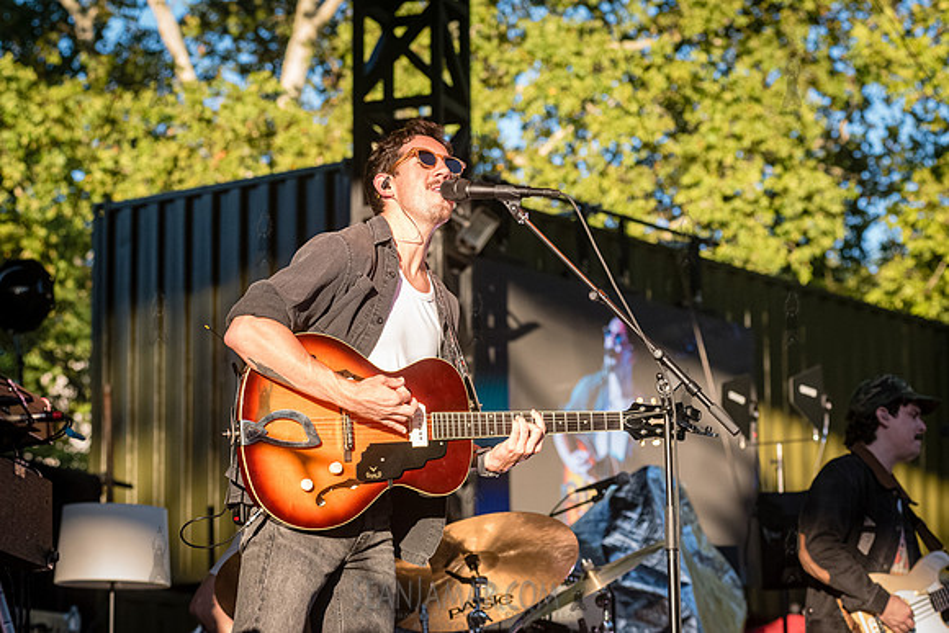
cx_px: 465
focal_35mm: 122
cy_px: 247
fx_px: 3216
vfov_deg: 11.2
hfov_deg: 16.8
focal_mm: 100
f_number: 5
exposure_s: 1/4000
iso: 4000
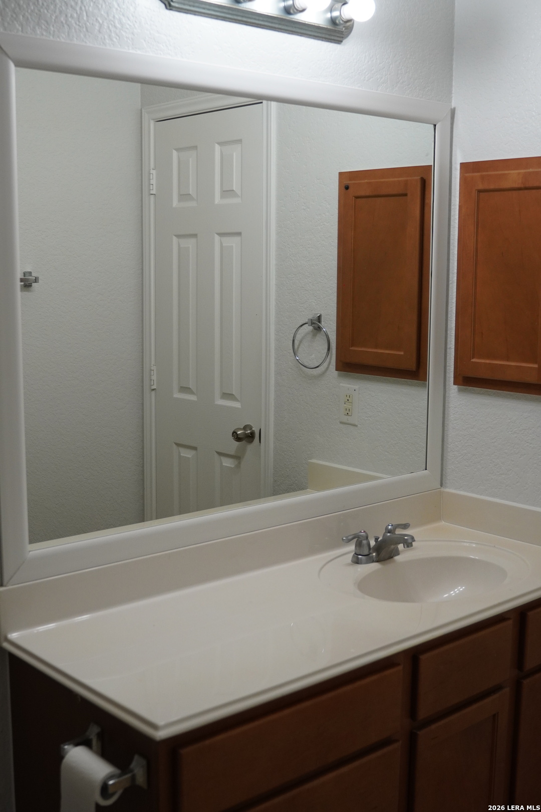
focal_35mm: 42
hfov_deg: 31.9
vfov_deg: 46.4
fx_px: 947
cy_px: 406
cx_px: 270
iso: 1000
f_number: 2.8
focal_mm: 28
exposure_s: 1/640
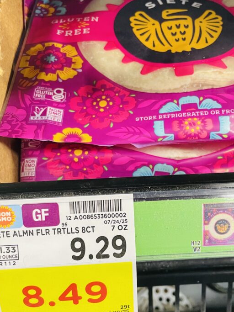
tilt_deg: -55.2
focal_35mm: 39
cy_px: 167
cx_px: 143
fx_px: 352
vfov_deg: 47.8
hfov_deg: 36.6
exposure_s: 1/60
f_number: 1.6
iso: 160
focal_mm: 4.2
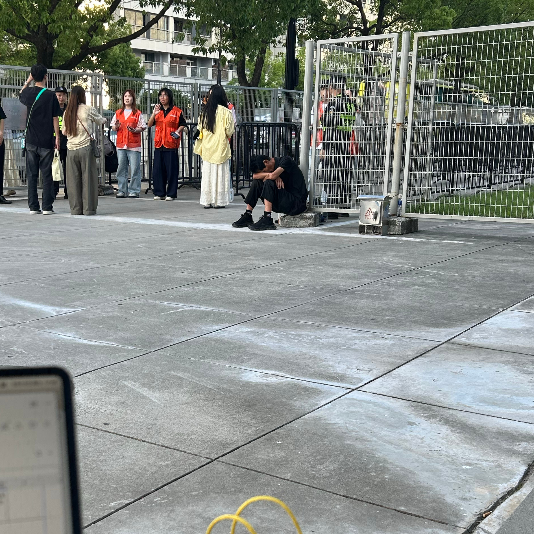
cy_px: 336
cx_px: 166
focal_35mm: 49
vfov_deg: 34.5
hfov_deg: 34.3
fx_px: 855
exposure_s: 1/255
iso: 40
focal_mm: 5.7
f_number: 1.5
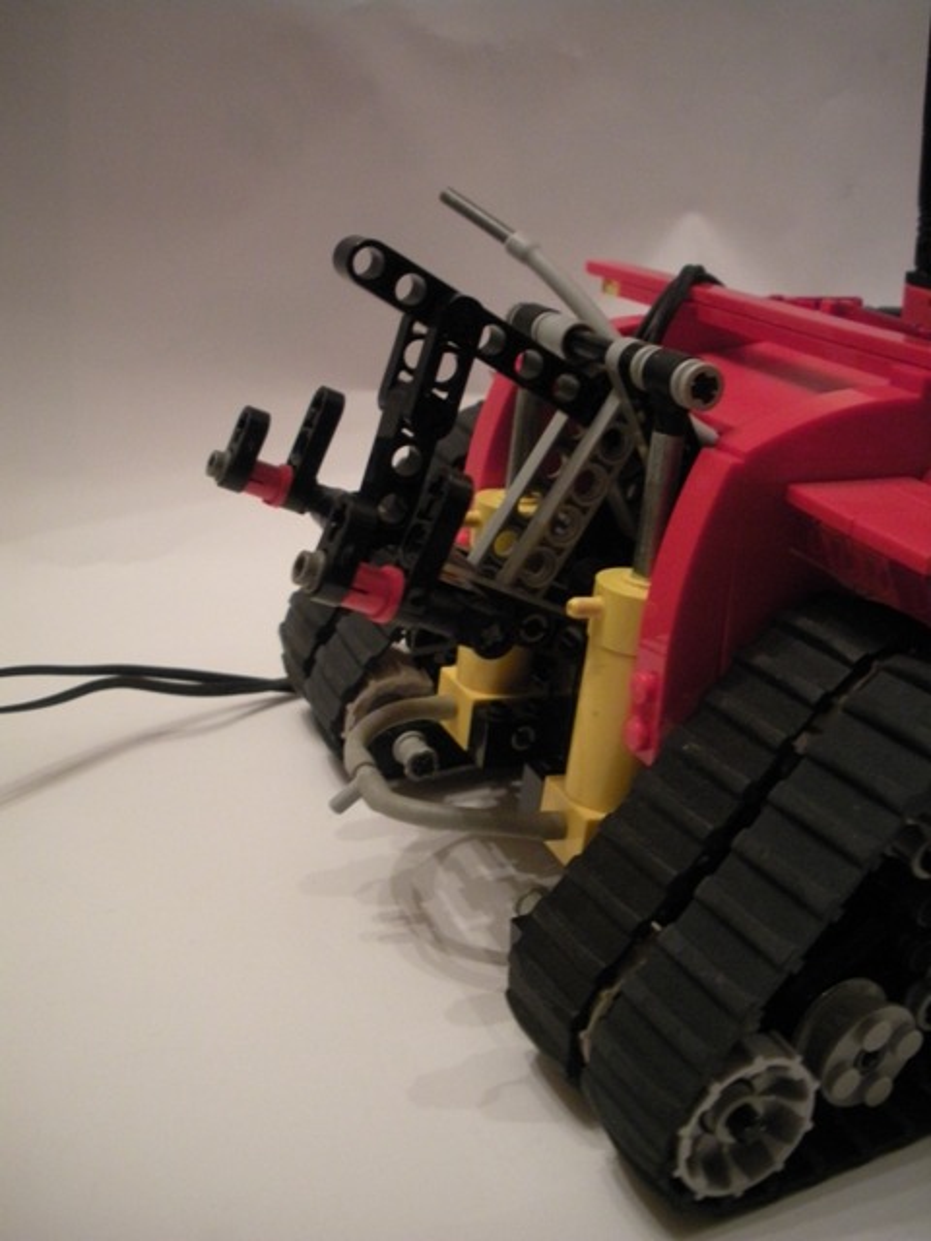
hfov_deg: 40.7
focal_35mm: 35
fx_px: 1255
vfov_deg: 52.6
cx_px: 466
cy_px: 620
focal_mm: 6.3
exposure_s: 1/8.2
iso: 409
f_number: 3.5
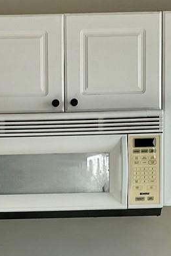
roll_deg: +1.4
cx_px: 4
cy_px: 281
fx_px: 1012
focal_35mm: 142
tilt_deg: -5.8
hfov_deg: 9.6
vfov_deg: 14.1
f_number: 1.5
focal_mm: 5.7
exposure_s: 1/581
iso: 50
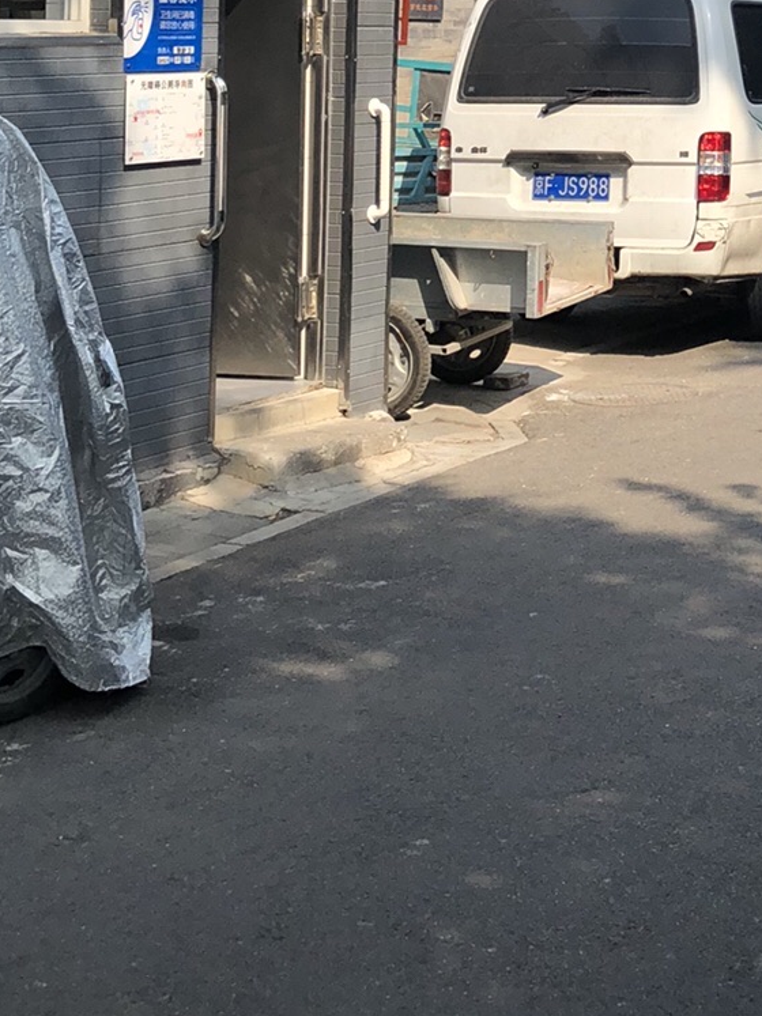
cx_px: 821
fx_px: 2202
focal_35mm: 75
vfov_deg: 24.4
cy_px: -82
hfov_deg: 18.9
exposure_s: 1/1656
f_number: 1.8
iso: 20
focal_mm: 4
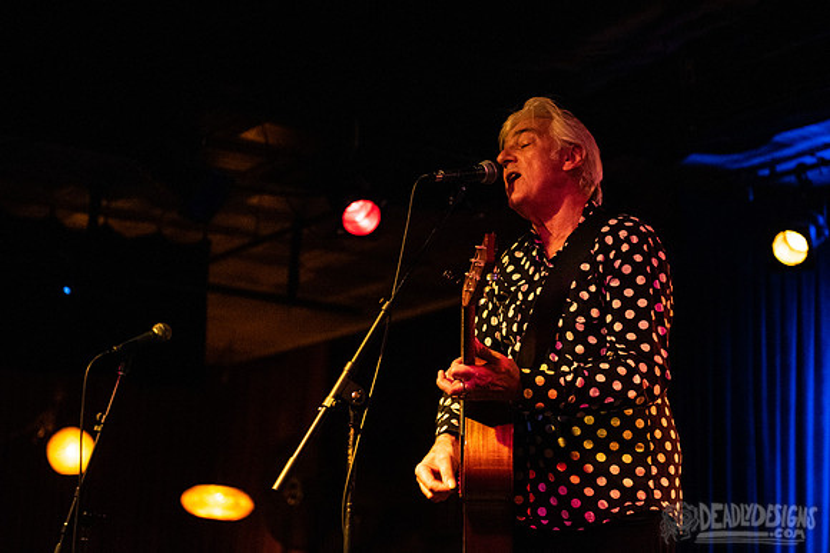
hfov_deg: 23.9
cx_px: 504
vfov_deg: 16.1
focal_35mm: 85
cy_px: 217
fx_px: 1960
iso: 3200
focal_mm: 70
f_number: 3.2
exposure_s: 1/50
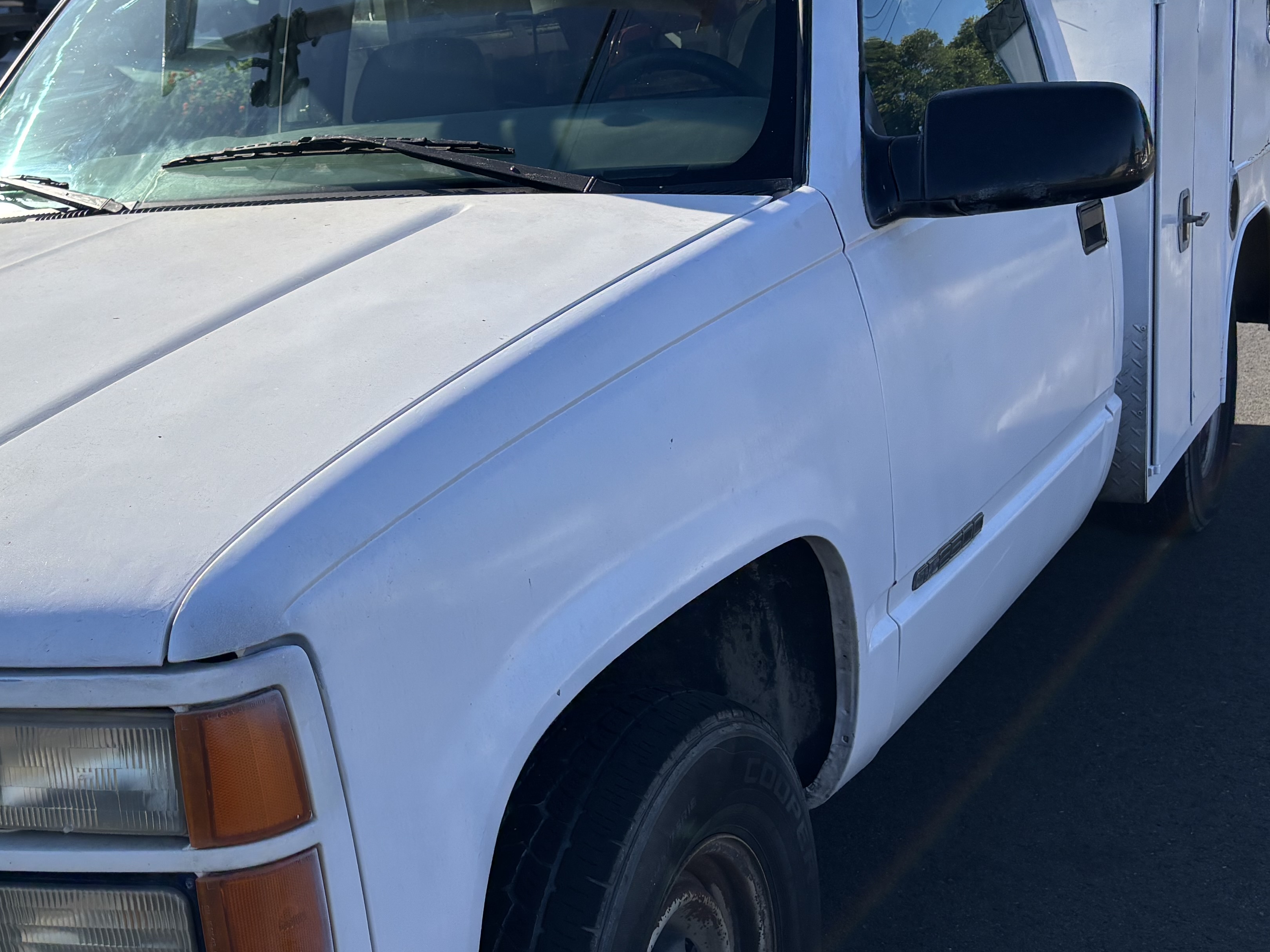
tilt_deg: -18.2
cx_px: 330
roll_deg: +1.3
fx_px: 1687
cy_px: 511
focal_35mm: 46
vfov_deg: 31.5
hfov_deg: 40.2
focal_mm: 5.96
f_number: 1.6
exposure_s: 1/2571
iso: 50
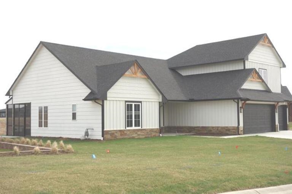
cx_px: 146
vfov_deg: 28.6
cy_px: 97
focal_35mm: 47
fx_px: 381
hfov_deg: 41.9
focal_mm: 17.4
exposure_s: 1/500
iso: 125
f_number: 5.6
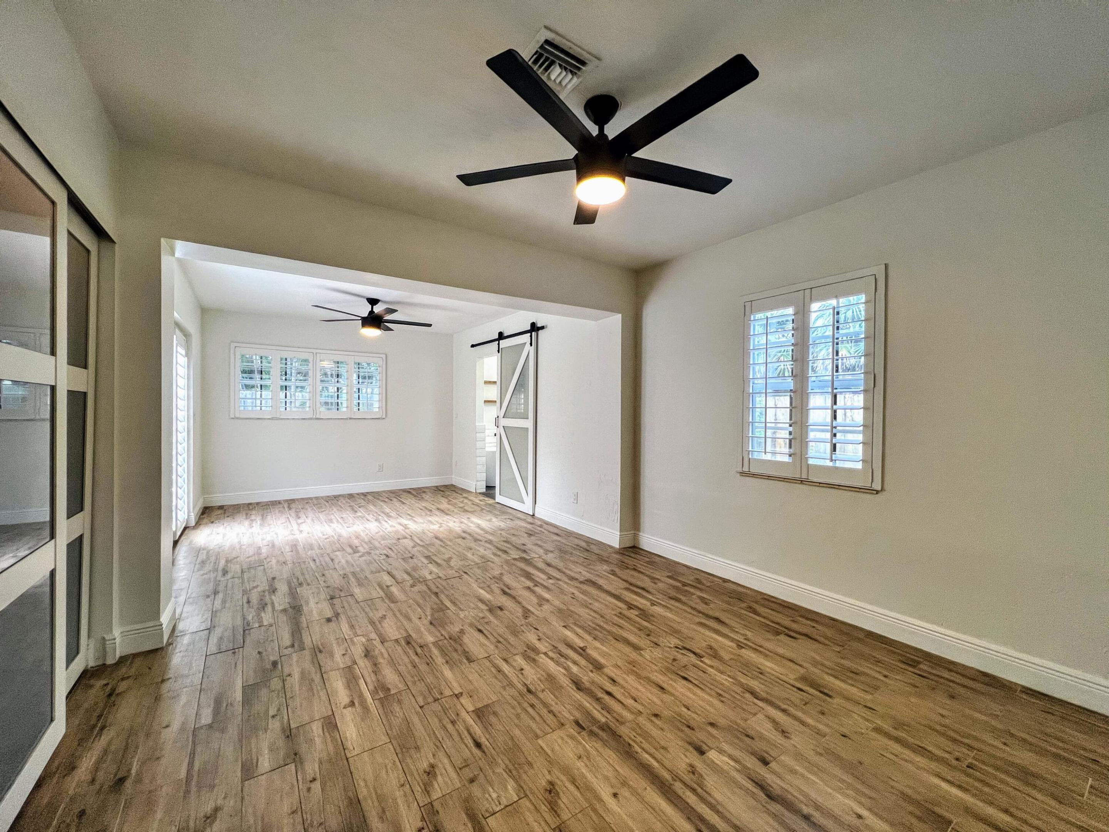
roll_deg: -0.3
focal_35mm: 13
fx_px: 416
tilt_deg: -0.3
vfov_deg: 89.9
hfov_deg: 106.2
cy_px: 416
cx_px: 554
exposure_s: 1/120
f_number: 1.8
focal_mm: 1.57
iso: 200
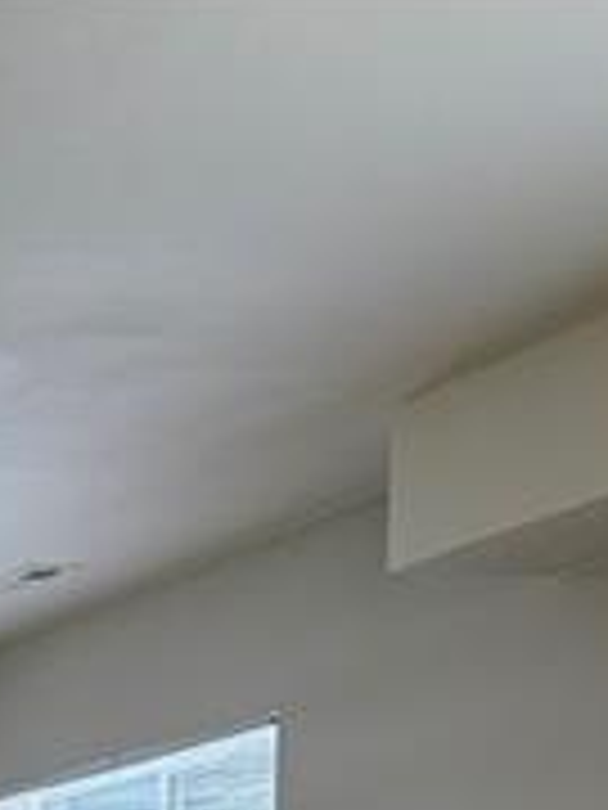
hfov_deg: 12.2
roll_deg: +1.5
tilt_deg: -12.4
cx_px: -486
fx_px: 2599
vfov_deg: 14.2
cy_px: 1710
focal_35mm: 111
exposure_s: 1/164
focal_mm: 5.96
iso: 125
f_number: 1.6
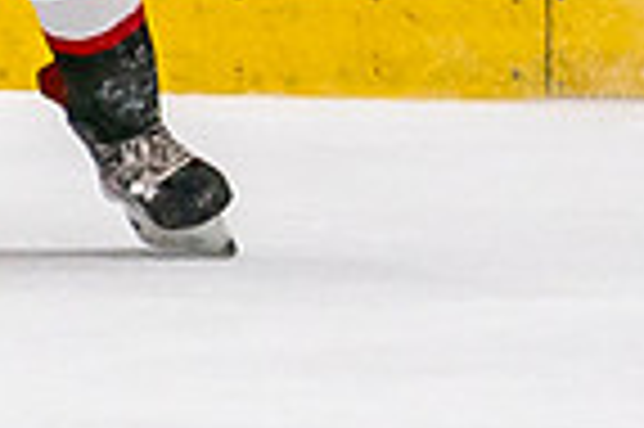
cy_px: 73
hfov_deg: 1.8
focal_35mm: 1156
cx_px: -464
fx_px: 20656
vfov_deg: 1.2
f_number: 2.8
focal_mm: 105
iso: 640
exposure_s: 1/640
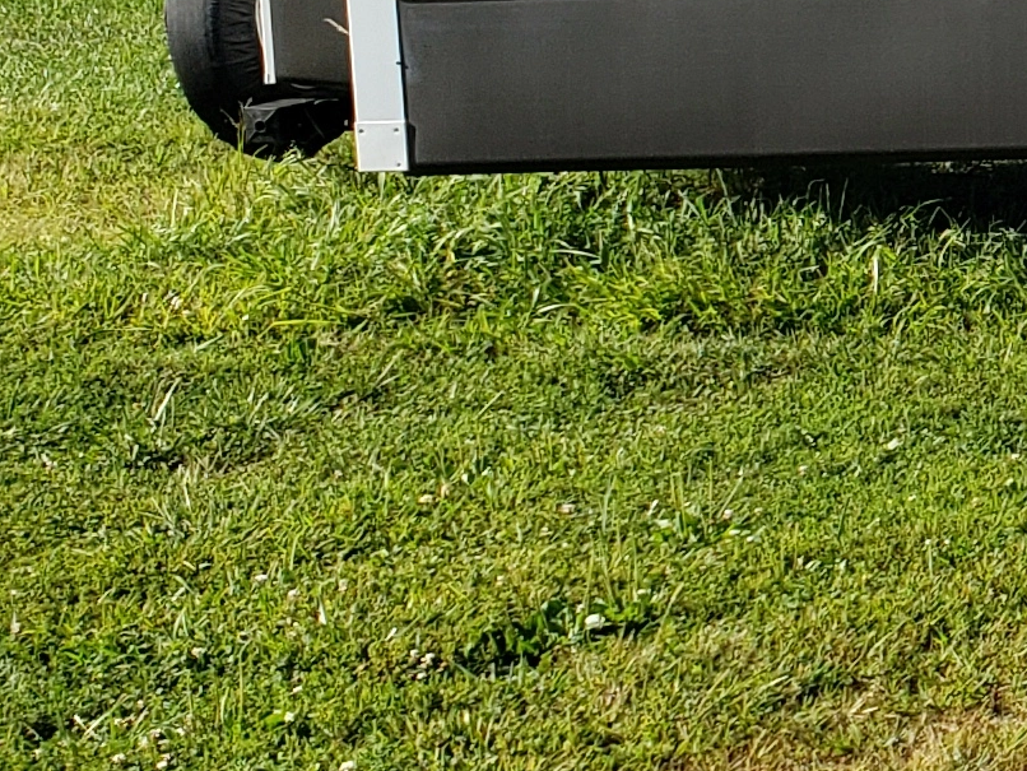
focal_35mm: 130
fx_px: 3858
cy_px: 22
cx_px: 2236
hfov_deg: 12.7
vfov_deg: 11.3
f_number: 2.4
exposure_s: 1/942
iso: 50
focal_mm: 4.3
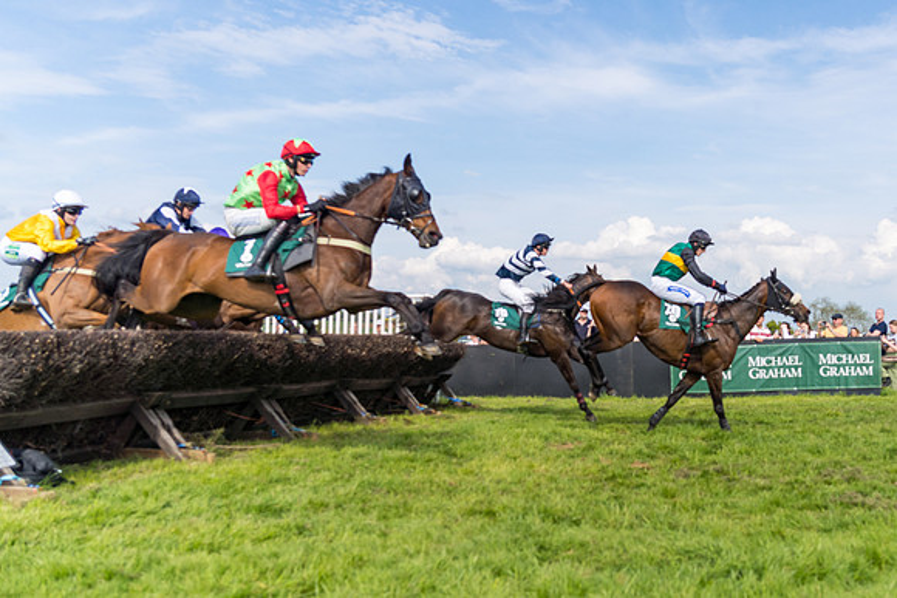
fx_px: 856
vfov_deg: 38.5
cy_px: 341
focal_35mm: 34
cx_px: 630
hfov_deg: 53.7
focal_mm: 24
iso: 320
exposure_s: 1/4000
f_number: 4
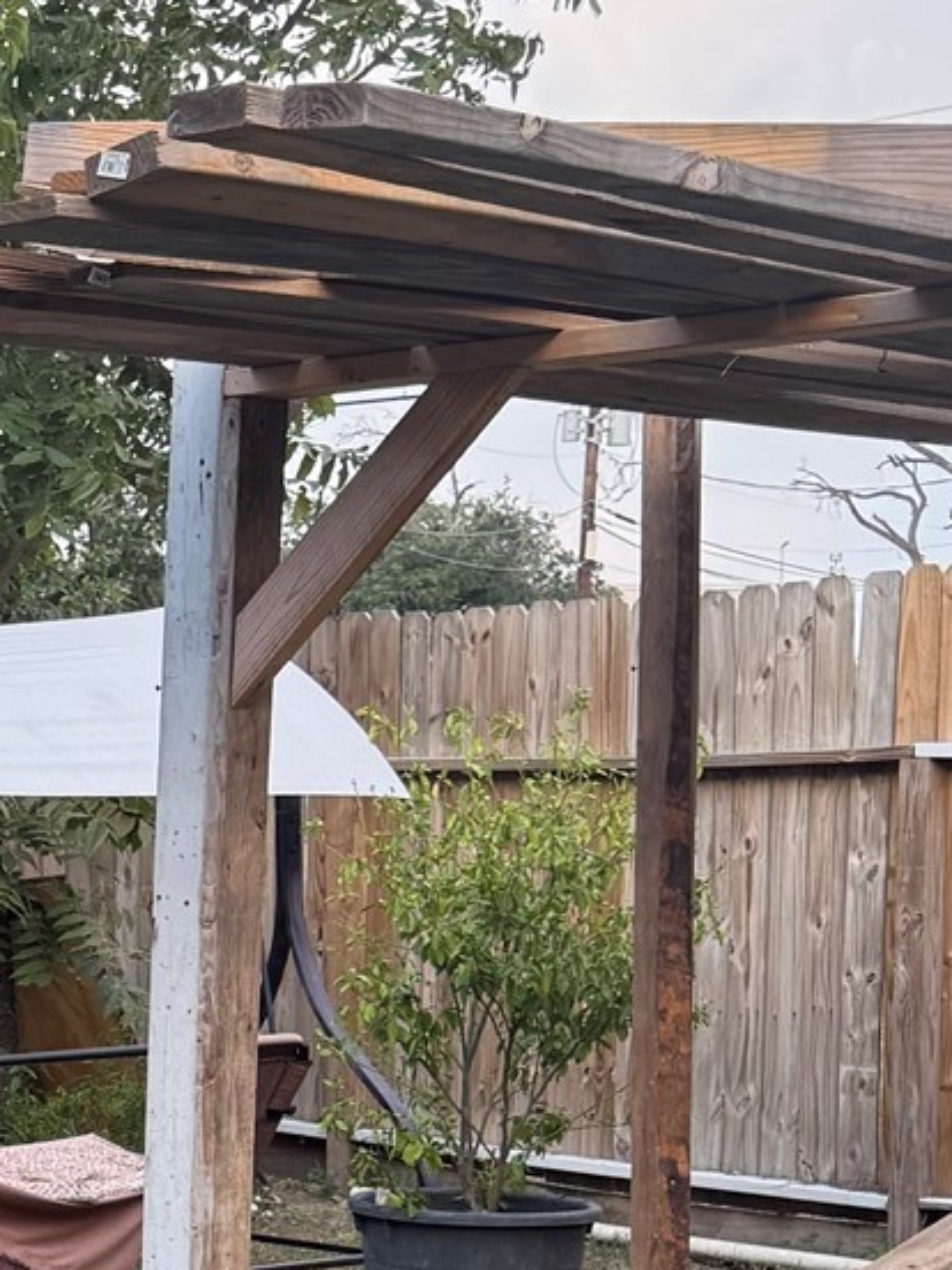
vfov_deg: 21.5
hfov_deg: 15.1
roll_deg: +0.7
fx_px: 3264
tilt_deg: -8.3
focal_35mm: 89
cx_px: -554
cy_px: 1139
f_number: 1.78
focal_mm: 6.76
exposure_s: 1/377
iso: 100
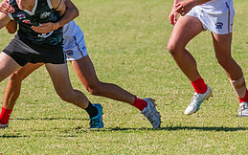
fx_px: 7876
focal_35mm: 1165
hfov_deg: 1.8
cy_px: 4
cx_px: 21
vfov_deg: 1.1
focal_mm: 460
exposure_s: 1/1600
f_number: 11
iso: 1600
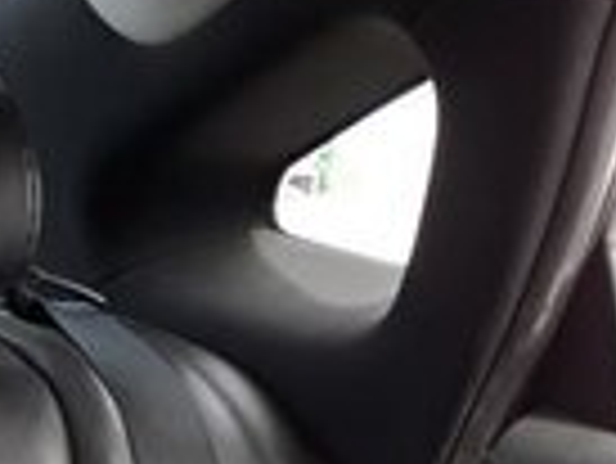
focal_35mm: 130
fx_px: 2315
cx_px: -576
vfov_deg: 11.2
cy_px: 543
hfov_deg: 13.3
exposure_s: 1/50
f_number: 1.9
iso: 50
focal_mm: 3.6
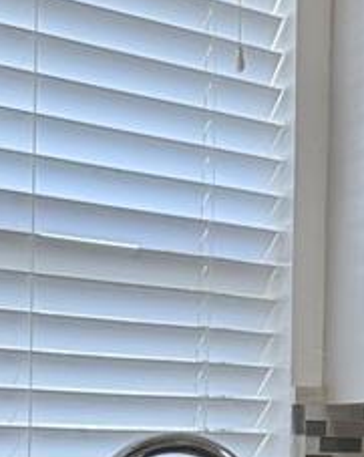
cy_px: 781
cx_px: 117
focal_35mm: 124
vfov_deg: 14.0
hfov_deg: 12.4
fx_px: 1673
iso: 125
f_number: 1.78
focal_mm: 6.76
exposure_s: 1/120
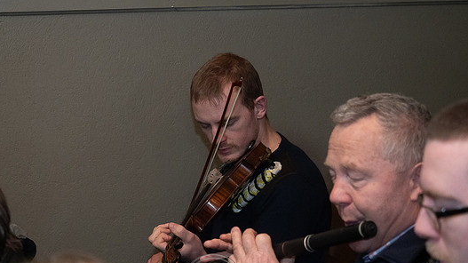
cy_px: 170
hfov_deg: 22.2
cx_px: 213
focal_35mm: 96
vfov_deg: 12.6
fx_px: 1191
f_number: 2.8
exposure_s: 1/125
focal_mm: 40
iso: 2500
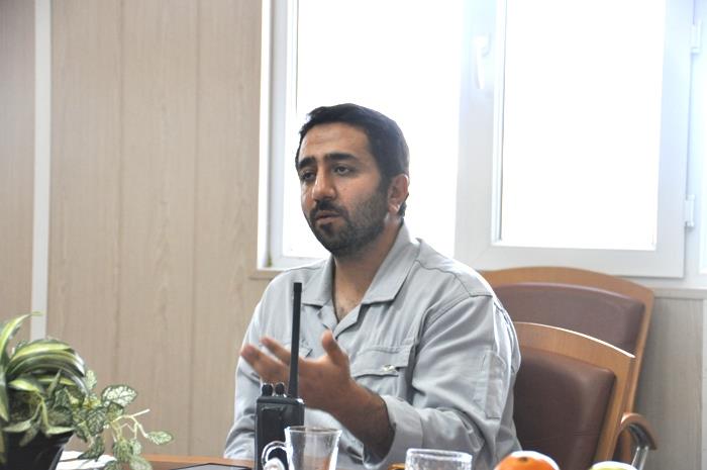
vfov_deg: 14.0
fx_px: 1913
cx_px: 354
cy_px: 235
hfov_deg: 20.9
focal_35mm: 98
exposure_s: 1/160
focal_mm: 65
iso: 1000
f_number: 5
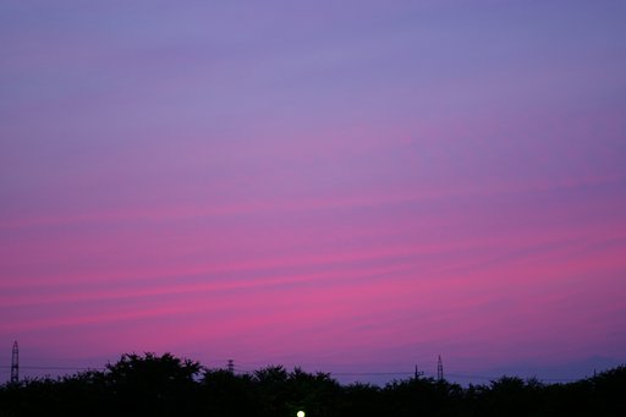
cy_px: 208
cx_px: 313
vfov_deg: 16.5
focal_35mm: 82
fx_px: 1434
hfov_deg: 24.6
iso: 200
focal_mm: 55
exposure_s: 1/2
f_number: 5.6
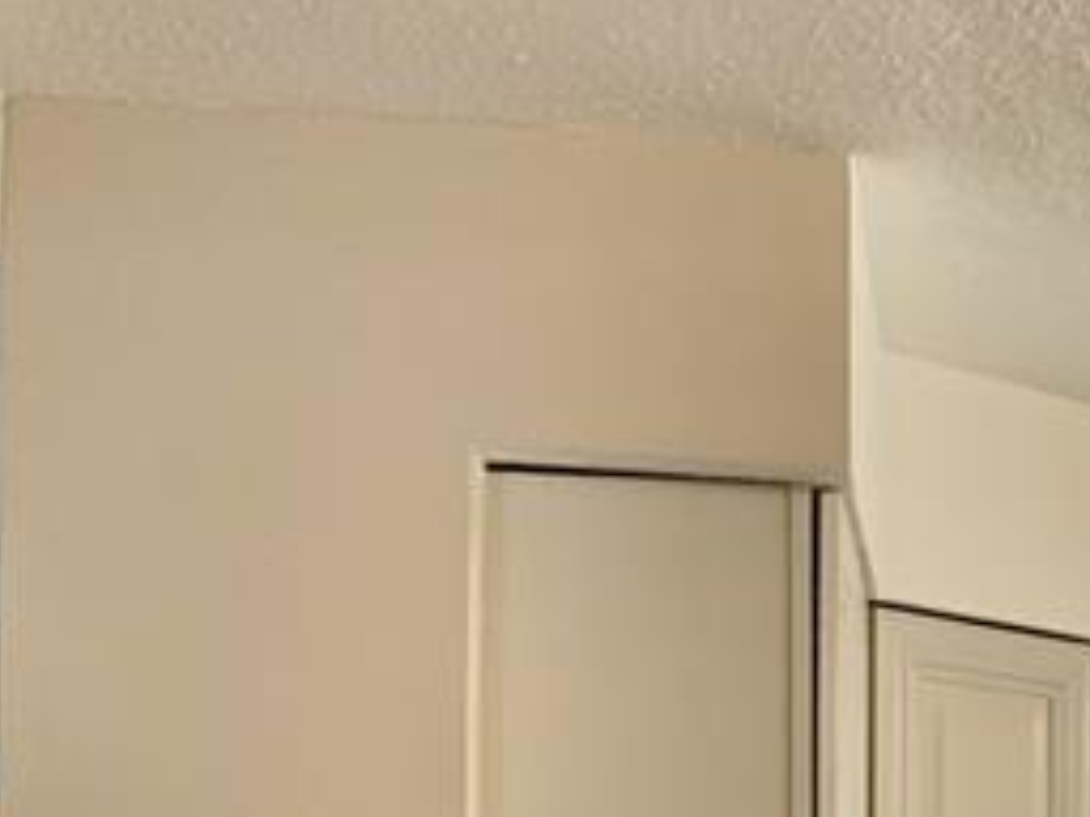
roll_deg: +0.0
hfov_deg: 16.8
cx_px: 1729
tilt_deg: +0.7
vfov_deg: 13.7
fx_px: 3275
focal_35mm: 104
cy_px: 1077
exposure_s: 1/60
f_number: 1.8
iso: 64
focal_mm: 4.25
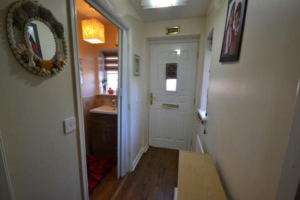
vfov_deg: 77.4
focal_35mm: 15
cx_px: 150
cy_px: 100
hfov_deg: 100.4
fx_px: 125
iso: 560
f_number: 4
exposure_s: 1/60
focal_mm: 10
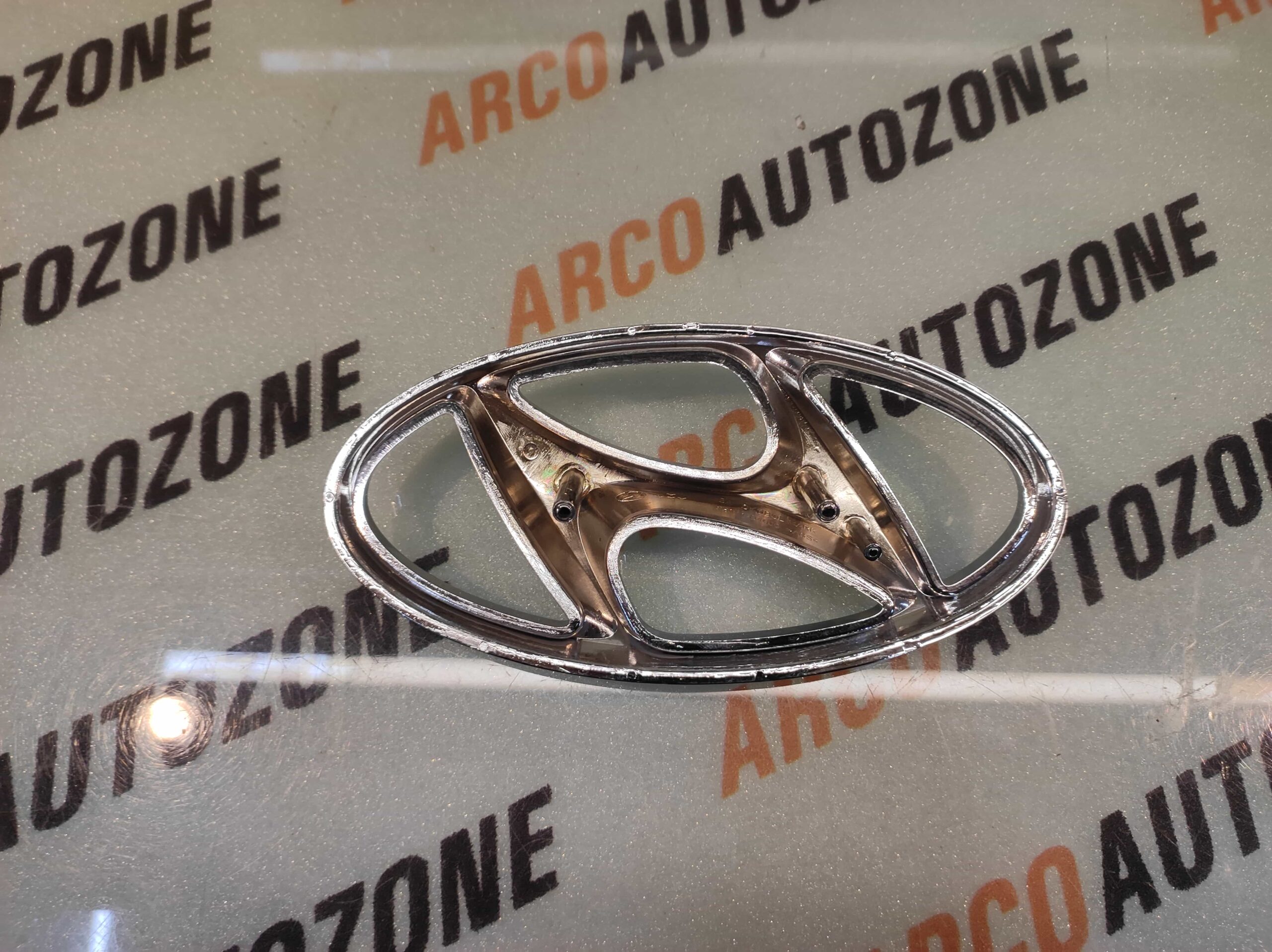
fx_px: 624
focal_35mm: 17
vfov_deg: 74.7
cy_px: 476
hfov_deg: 91.1
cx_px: 636
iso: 71
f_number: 1.79
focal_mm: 4.74
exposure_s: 1/50
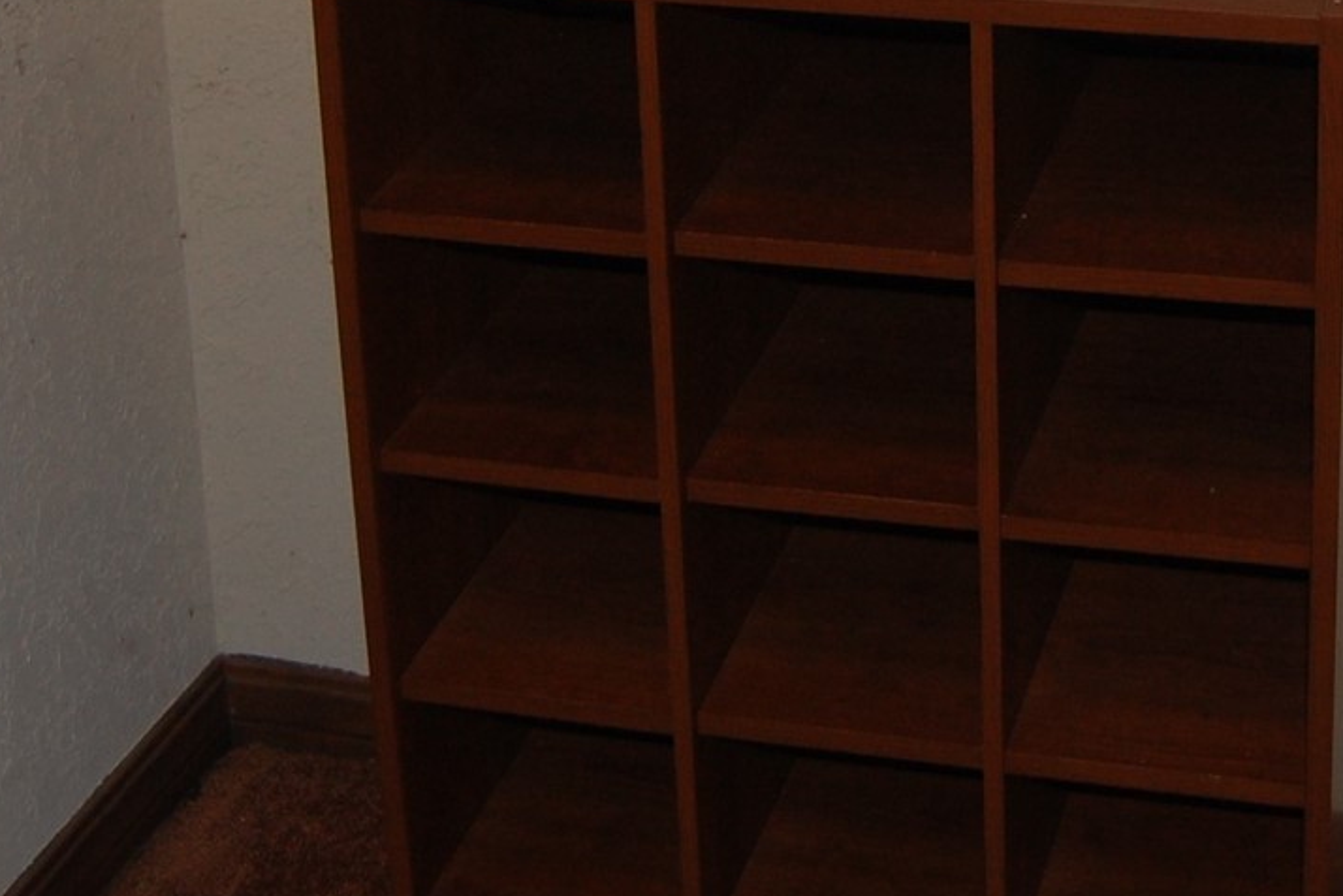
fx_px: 2872
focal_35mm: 77
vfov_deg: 16.8
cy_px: -255
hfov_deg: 26.2
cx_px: 840
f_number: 3.5
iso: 400
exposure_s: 1/60
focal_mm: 18
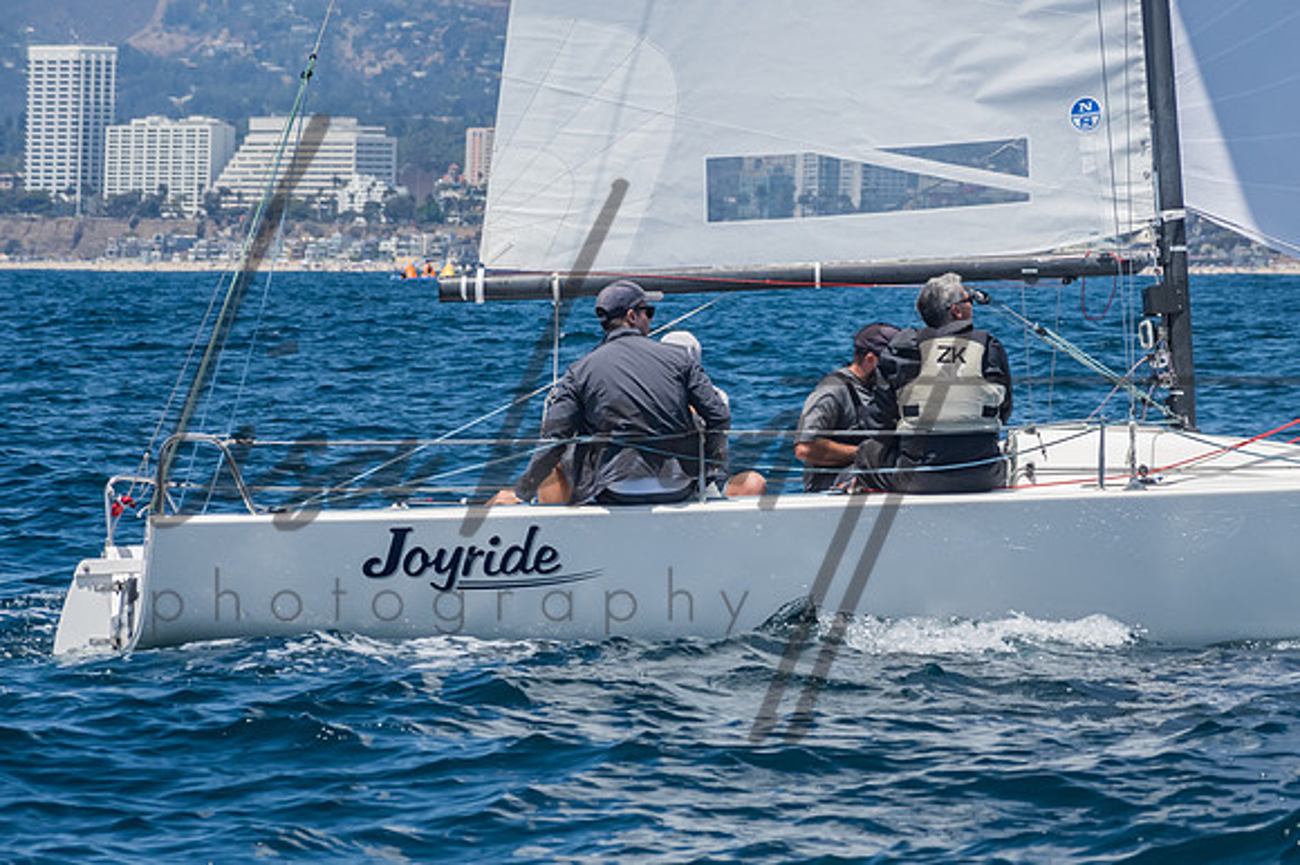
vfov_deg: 4.8
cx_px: 650
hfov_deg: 7.2
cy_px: 432
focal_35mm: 285
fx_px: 10285
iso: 640
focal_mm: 190
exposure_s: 1/800
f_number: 14
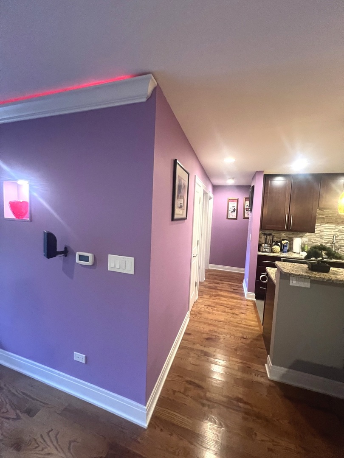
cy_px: 229
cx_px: 172
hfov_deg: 89.9
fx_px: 172
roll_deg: -3.3
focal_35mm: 13
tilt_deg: -5.4
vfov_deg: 106.2
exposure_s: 1/60
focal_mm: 1.57
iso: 500
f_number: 1.8
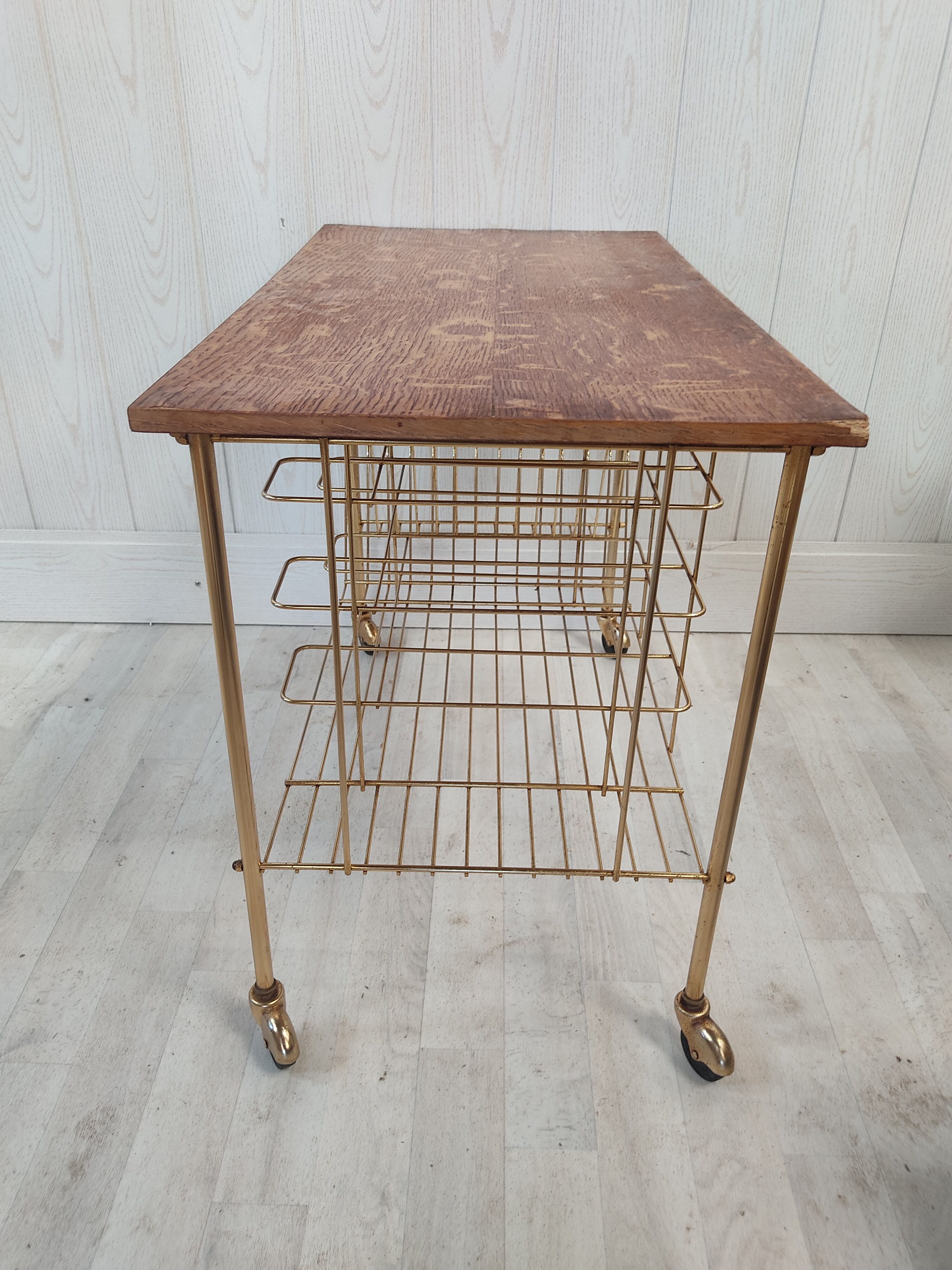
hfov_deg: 53.1
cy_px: 635
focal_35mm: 26
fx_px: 953
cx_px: 476
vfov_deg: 67.3
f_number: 1.79
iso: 211
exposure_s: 1/33
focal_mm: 4.74
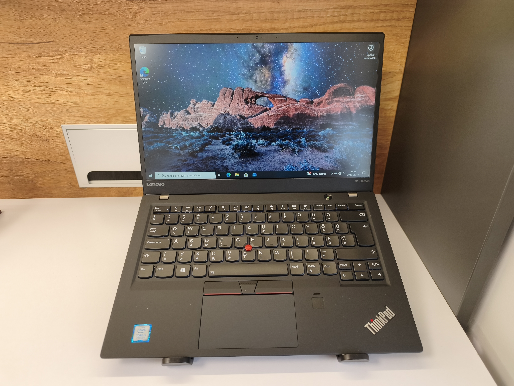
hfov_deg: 73.9
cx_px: 257
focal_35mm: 23
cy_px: 193
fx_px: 342
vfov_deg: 58.9
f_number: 1.62
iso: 80
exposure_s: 1/99.9
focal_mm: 6.45
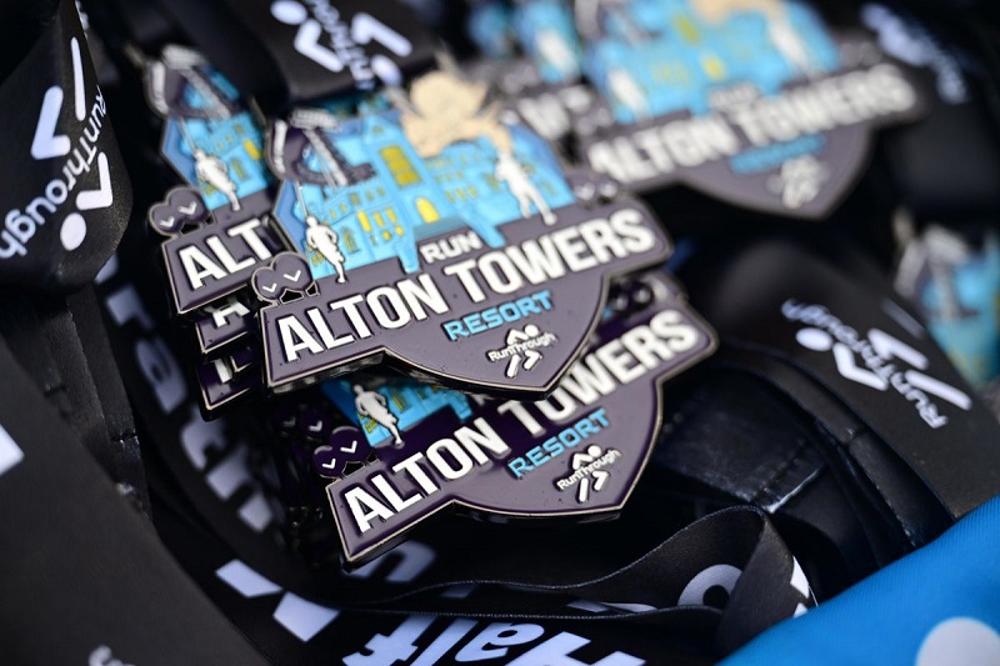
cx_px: 500
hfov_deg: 31.0
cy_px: 333
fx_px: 1805
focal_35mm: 65
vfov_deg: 20.9
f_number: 2.8
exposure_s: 1/640
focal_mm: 65
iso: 800
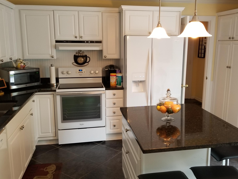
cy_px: 93
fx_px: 227
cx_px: 131
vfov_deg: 42.9
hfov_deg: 55.3
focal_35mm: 33
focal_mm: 4.25
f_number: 1.7
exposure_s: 1/24
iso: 200
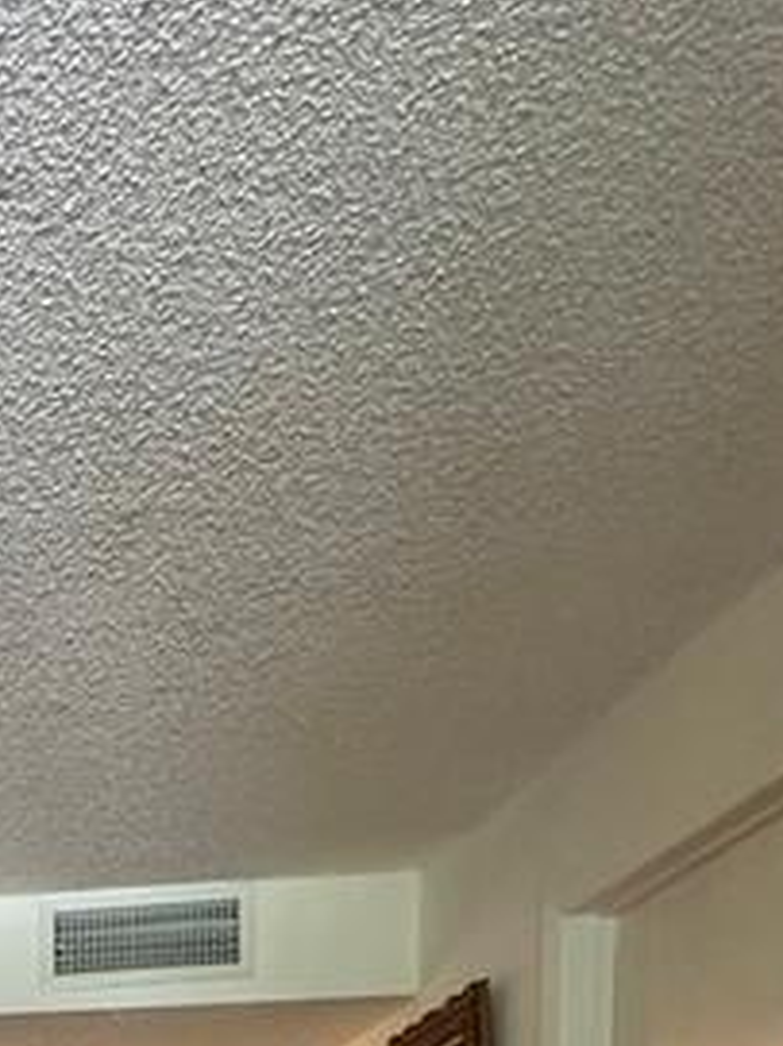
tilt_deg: -1.0
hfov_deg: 18.3
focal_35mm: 62
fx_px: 1871
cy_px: 1613
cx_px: -644
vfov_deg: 23.9
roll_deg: +0.7
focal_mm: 2.22
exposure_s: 1/60
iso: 250
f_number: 2.2
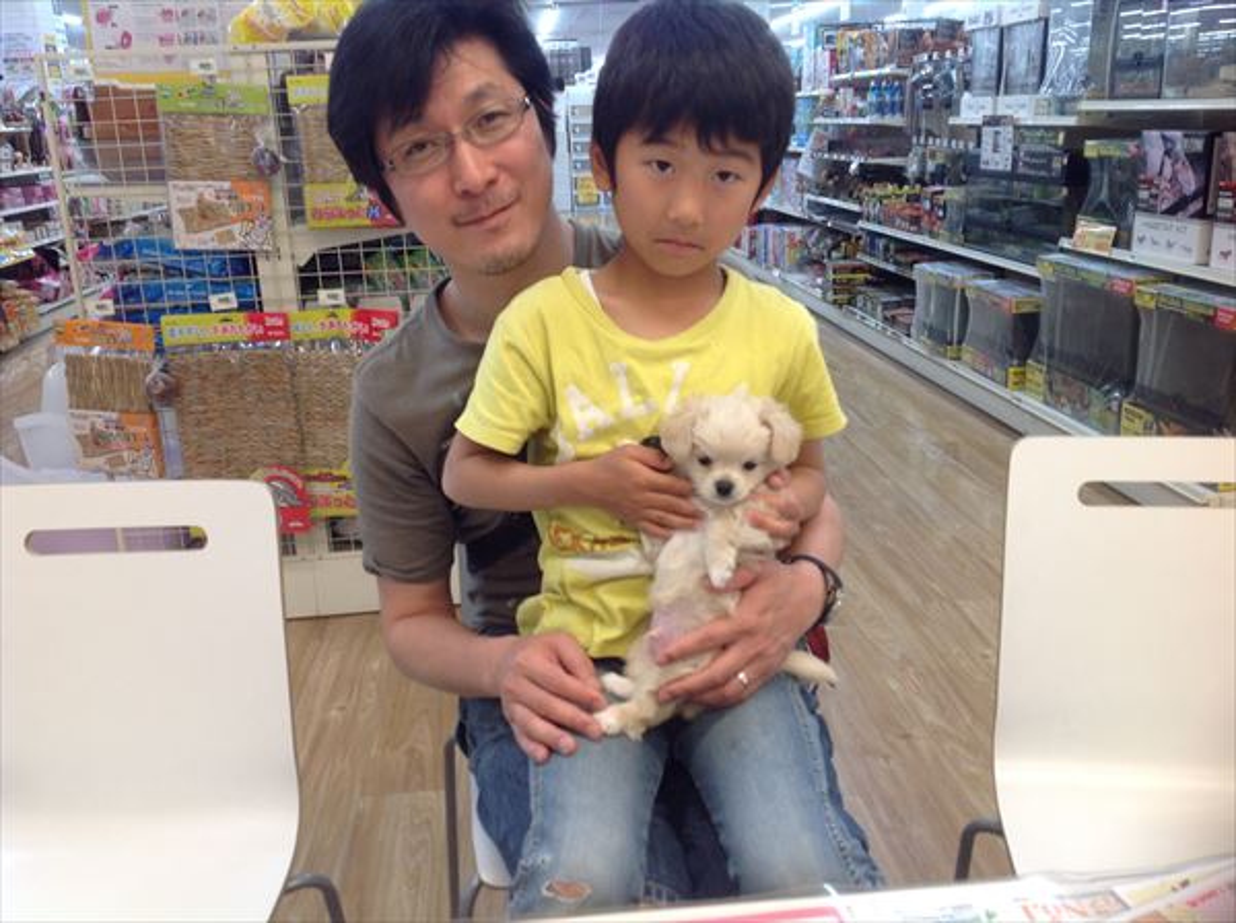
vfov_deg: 40.6
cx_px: 618
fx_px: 1248
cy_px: 462
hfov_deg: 52.7
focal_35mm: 35
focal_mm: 4.28
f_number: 2.4
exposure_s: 1/40
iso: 64
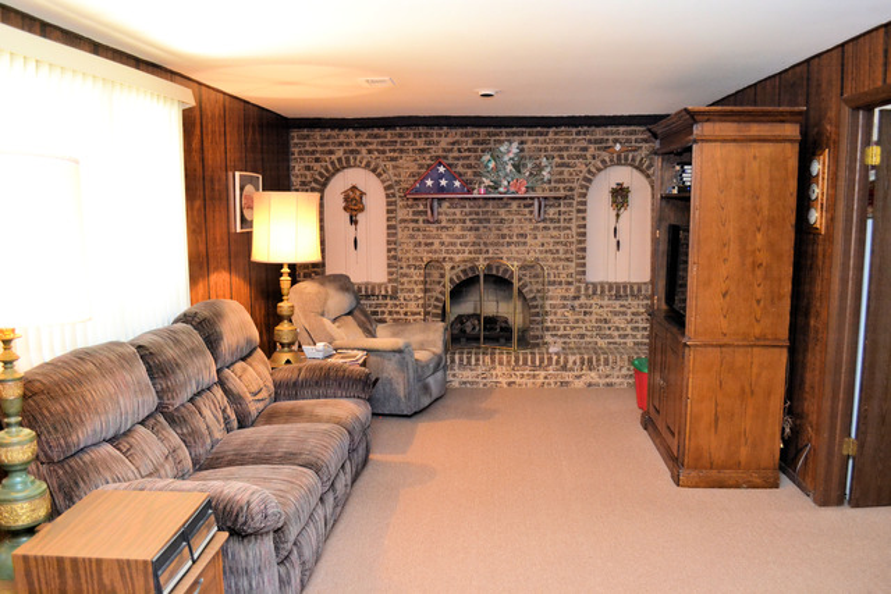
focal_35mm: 27
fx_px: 668
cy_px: 297
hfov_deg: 67.4
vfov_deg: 48.0
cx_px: 446
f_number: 3.5
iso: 2500
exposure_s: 1/60
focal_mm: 18
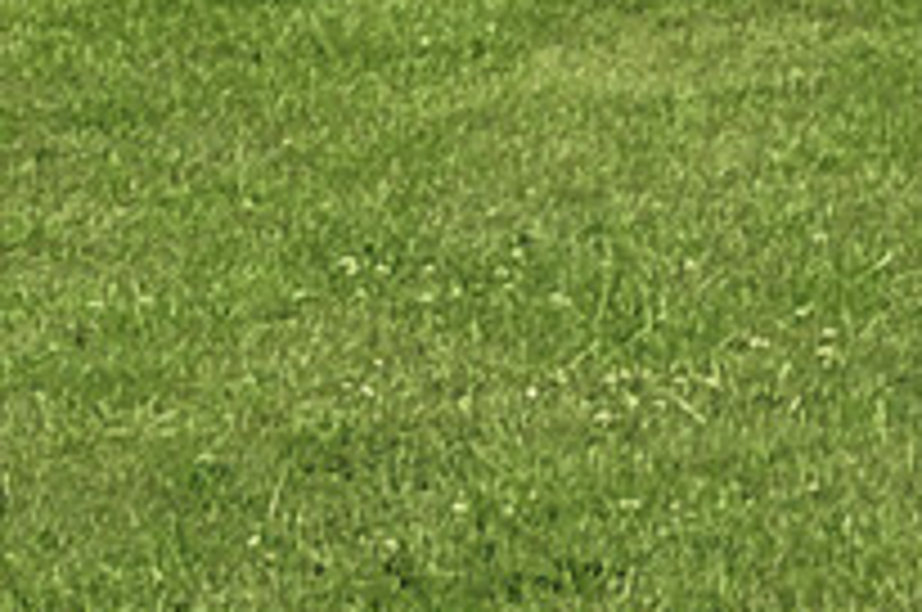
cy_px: -778
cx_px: 2267
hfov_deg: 12.9
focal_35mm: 117
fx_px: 2992
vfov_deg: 10.3
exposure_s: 1/160
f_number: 8
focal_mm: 15
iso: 320
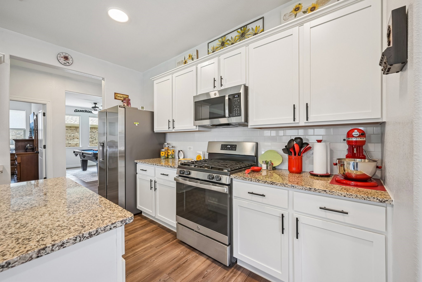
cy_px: 141
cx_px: 211
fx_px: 176
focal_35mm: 15
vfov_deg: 77.3
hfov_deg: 100.4
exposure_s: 1/13
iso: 250
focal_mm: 15
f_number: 9
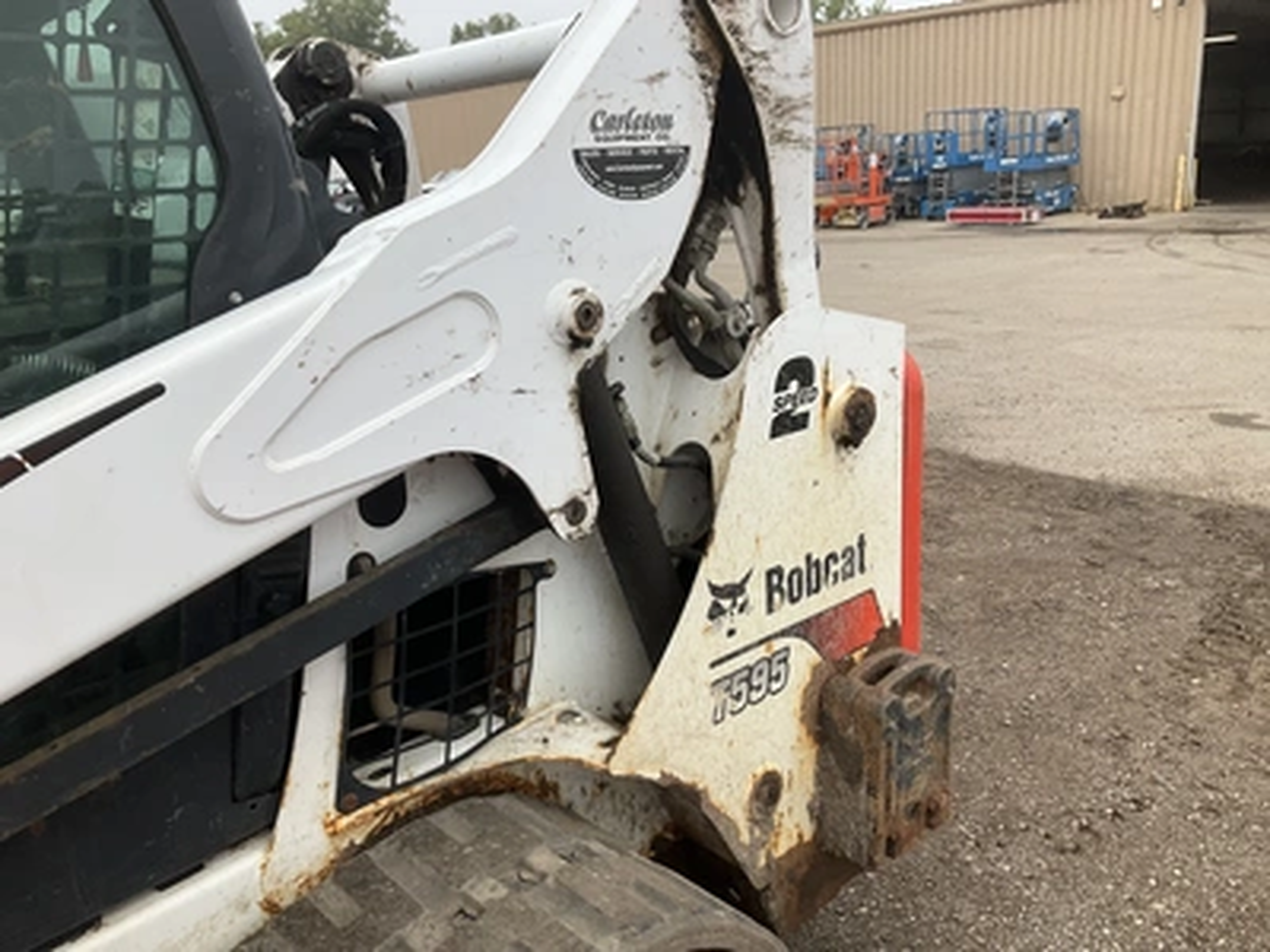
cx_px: 635
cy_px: 476
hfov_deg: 61.7
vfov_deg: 48.2
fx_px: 1064
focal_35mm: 29
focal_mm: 3
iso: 25
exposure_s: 1/346
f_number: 1.8
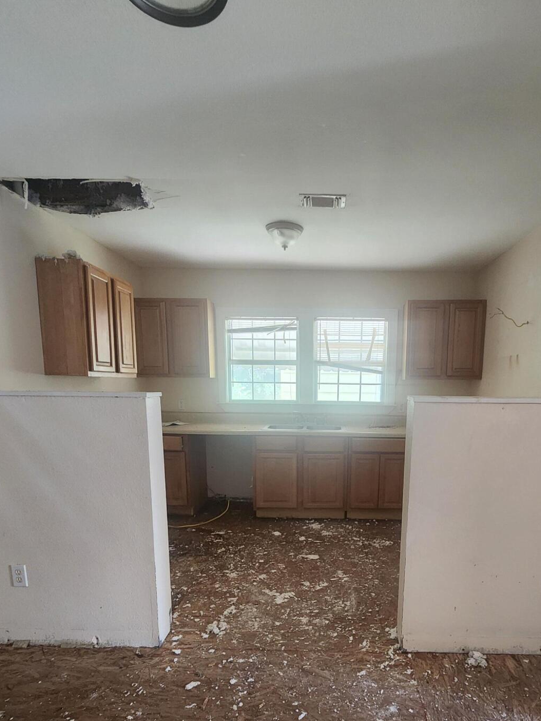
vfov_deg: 82.8
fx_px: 396
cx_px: 333
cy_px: 459
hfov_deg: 67.8
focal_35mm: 19
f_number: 2.2
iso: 320
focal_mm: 2.2
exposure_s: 1/40
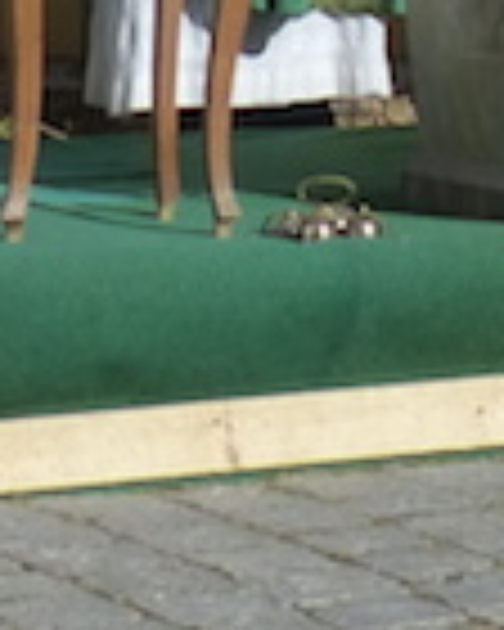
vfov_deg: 5.4
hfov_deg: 4.4
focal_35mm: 348
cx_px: 927
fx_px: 6489
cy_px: -639
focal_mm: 9.4
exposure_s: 1/1300
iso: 160
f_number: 4
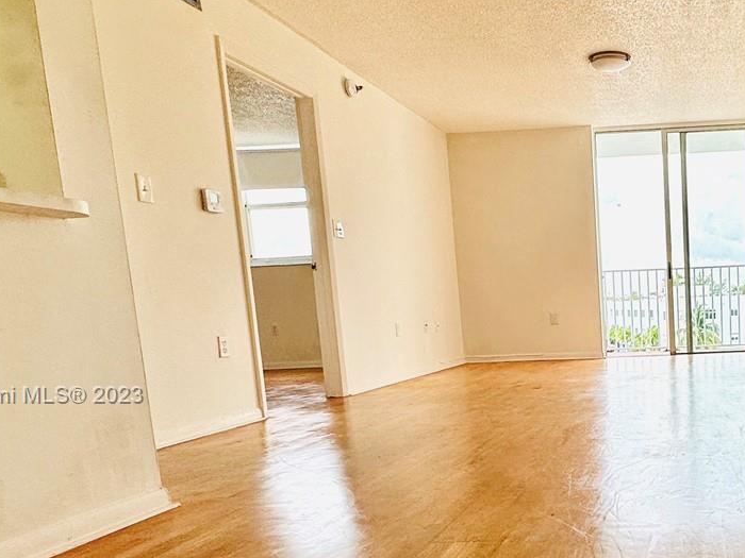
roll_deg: +2.2
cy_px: 396
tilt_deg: -9.3
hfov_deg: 51.1
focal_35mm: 32
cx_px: 653
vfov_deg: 43.2
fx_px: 689
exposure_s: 1/99
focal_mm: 2.22
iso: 40
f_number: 2.2
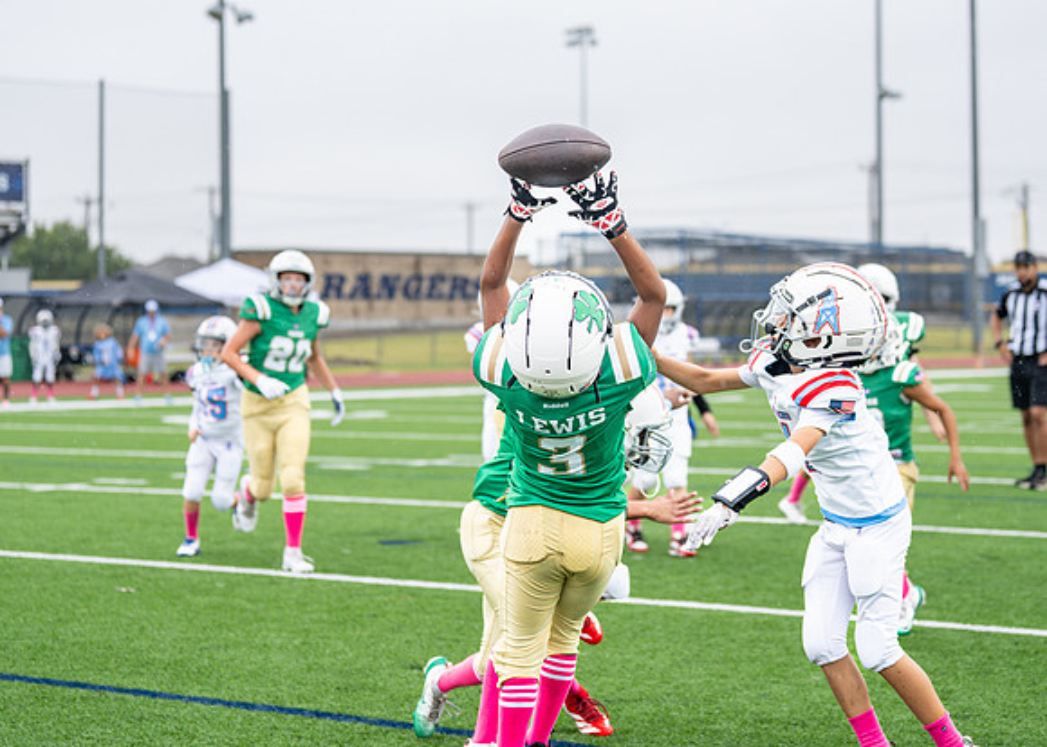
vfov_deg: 15.9
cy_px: 296
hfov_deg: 22.2
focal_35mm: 90
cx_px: 536
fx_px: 2673
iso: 500
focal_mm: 70
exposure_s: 1/1000
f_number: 2.8
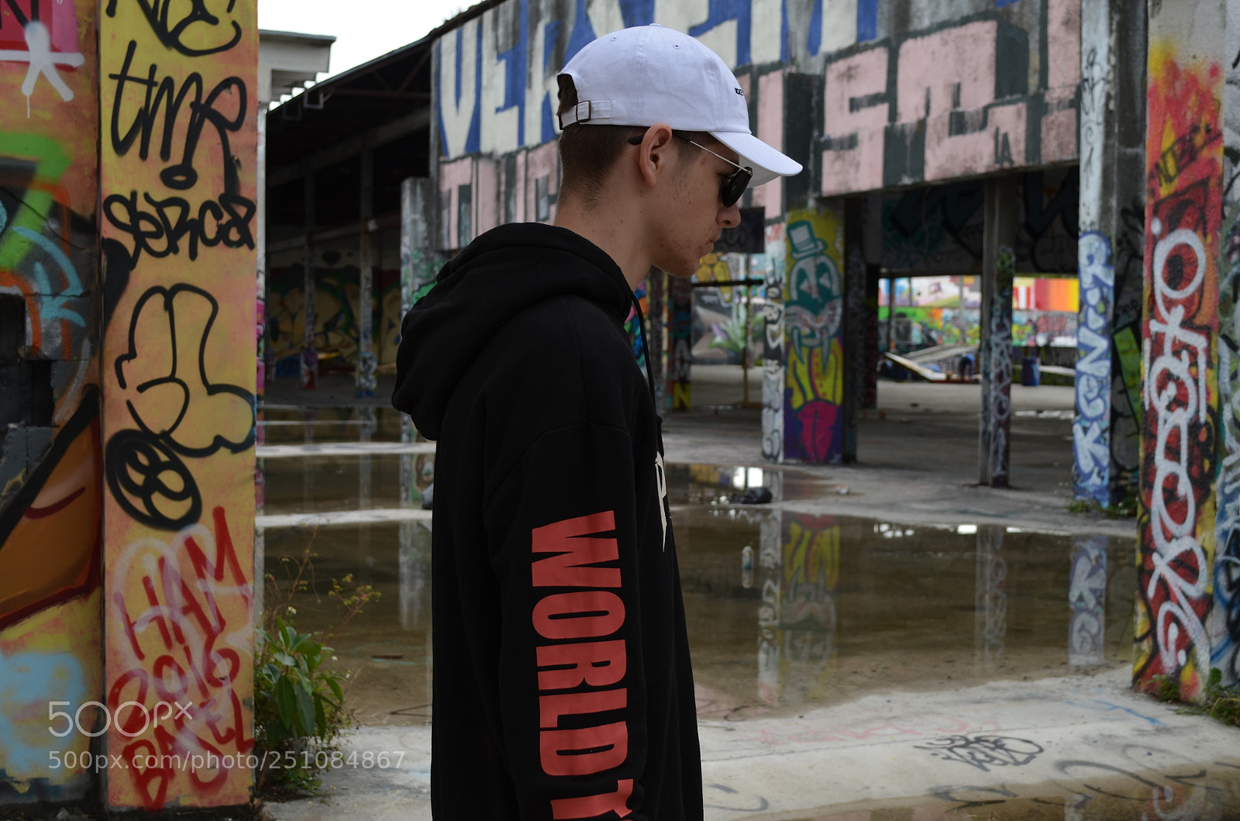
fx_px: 1650
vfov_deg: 27.9
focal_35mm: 48
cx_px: 620
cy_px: 410
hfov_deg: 41.2
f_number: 7.1
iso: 100
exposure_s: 1/200
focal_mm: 32
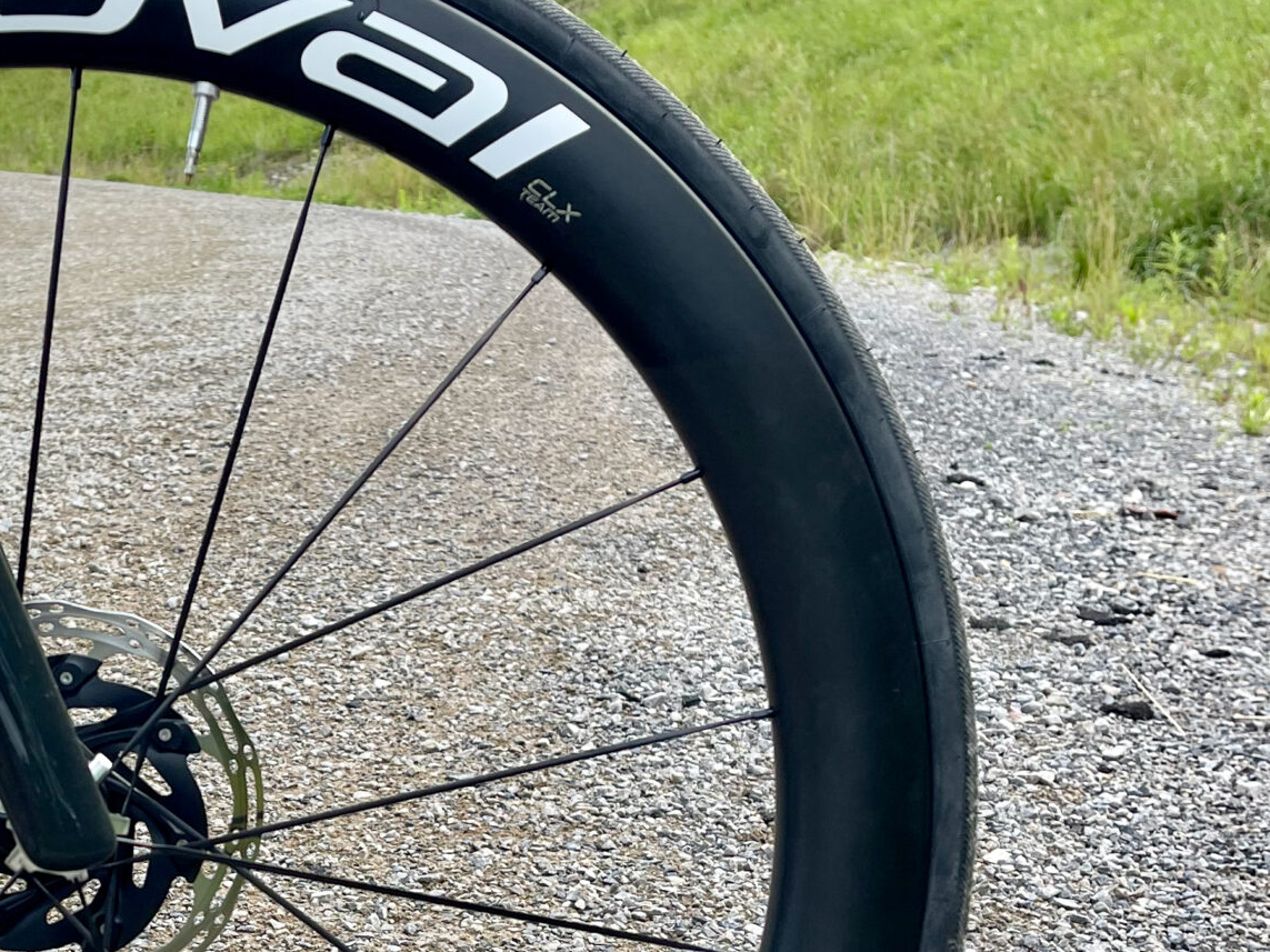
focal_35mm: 56
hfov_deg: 33.0
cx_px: 192
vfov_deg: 25.6
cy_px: 770
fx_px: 2054
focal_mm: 5.1
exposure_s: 1/1164
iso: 32
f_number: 1.6
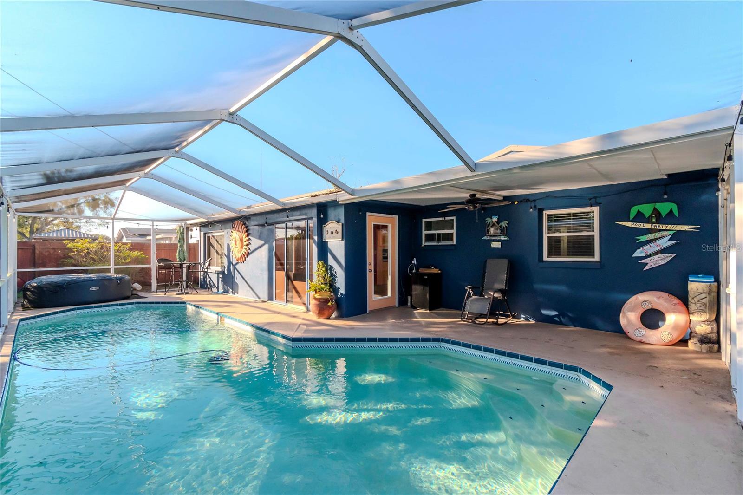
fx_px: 309
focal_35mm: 15
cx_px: 372
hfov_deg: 100.4
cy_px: 248
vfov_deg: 77.3
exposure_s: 1/320
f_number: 7.1
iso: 500
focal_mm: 10
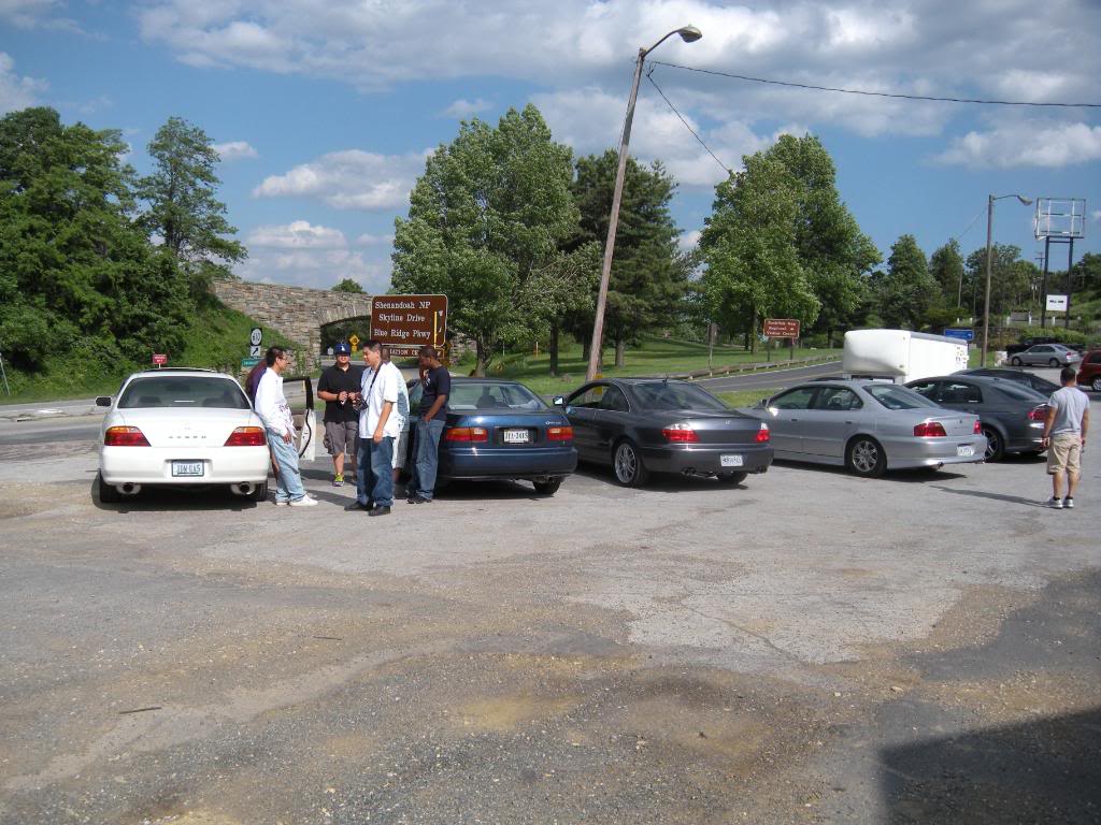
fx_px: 1113
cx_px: 550
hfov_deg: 52.6
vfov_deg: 40.7
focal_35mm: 35
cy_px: 412
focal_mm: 5.9
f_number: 3.8
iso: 64
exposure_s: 1/896
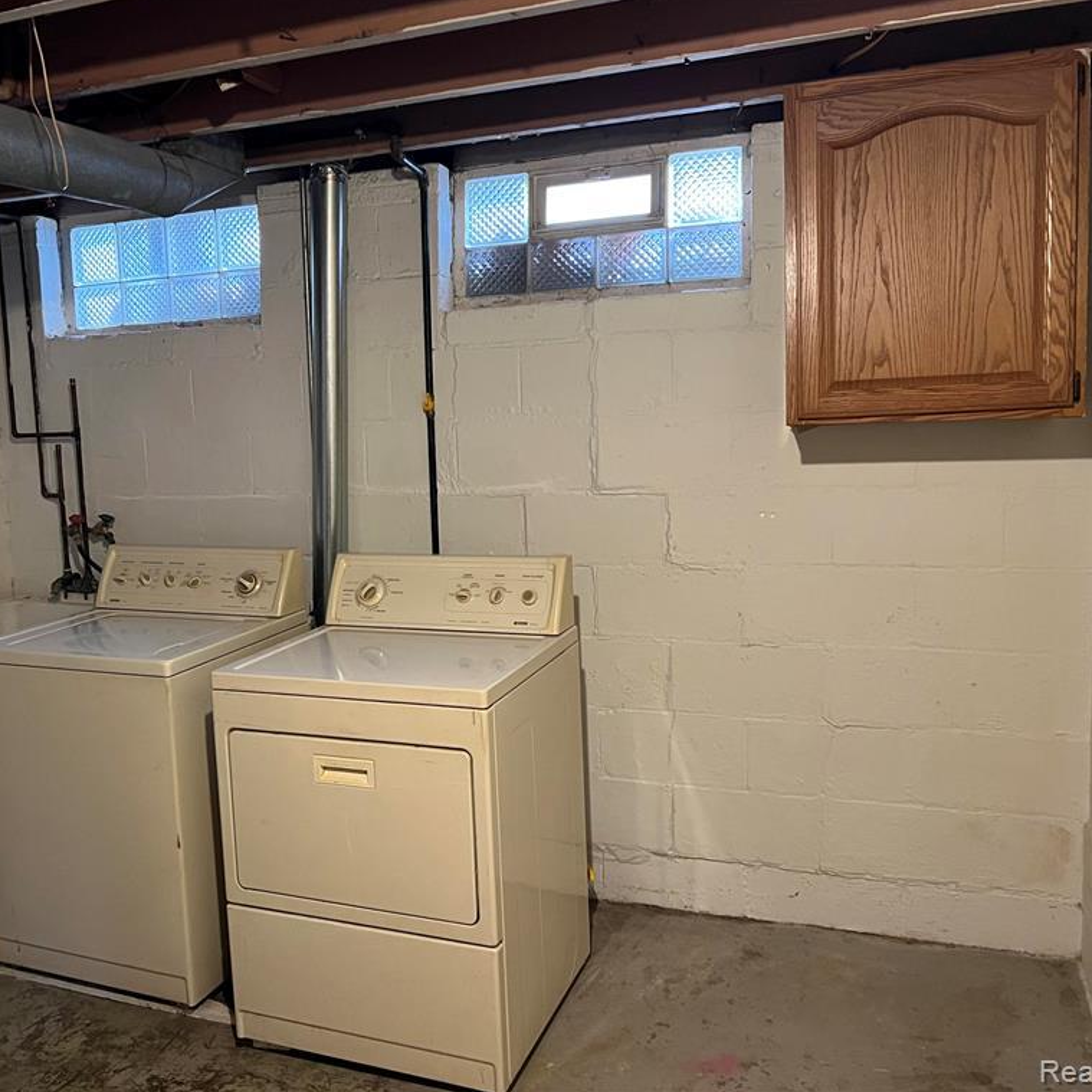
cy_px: 542
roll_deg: +2.0
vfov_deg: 52.5
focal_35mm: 31
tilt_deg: -7.0
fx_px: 1106
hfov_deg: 52.3
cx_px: 449
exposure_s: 1/60
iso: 500
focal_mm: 5.7
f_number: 1.5
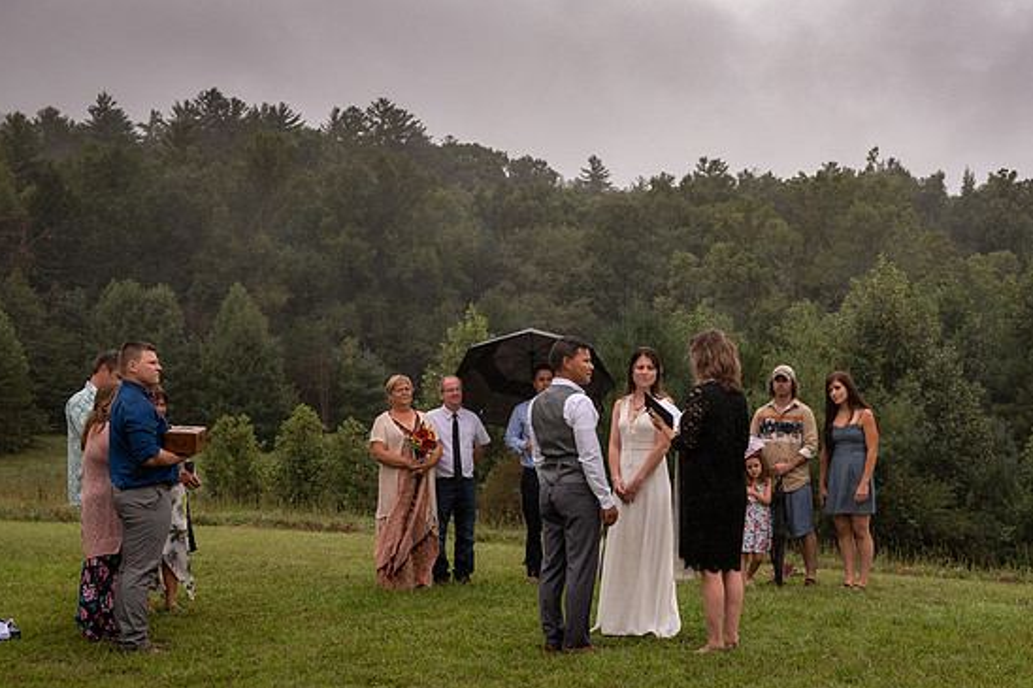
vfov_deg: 28.0
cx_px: 610
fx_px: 1377
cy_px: 394
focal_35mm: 48
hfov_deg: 41.0
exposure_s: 1/4000
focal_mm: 40
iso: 1400
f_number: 6.3
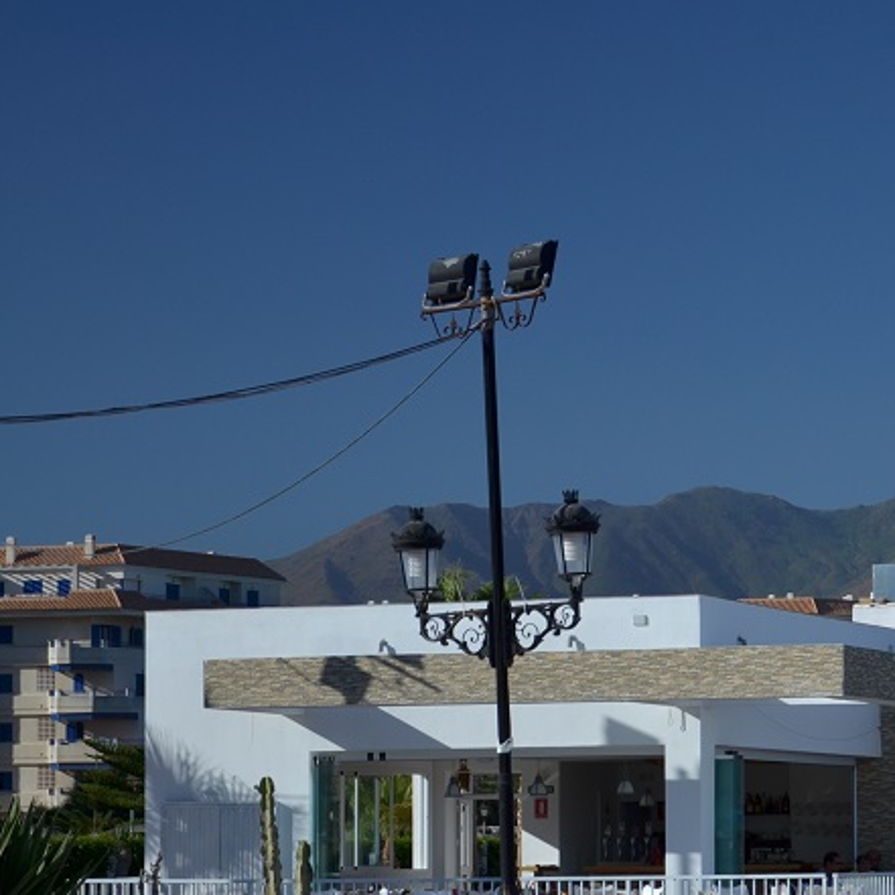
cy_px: 618
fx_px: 3743
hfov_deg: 13.4
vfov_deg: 13.6
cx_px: 921
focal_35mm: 128
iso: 125
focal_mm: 45
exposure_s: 1/1000
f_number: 4.8
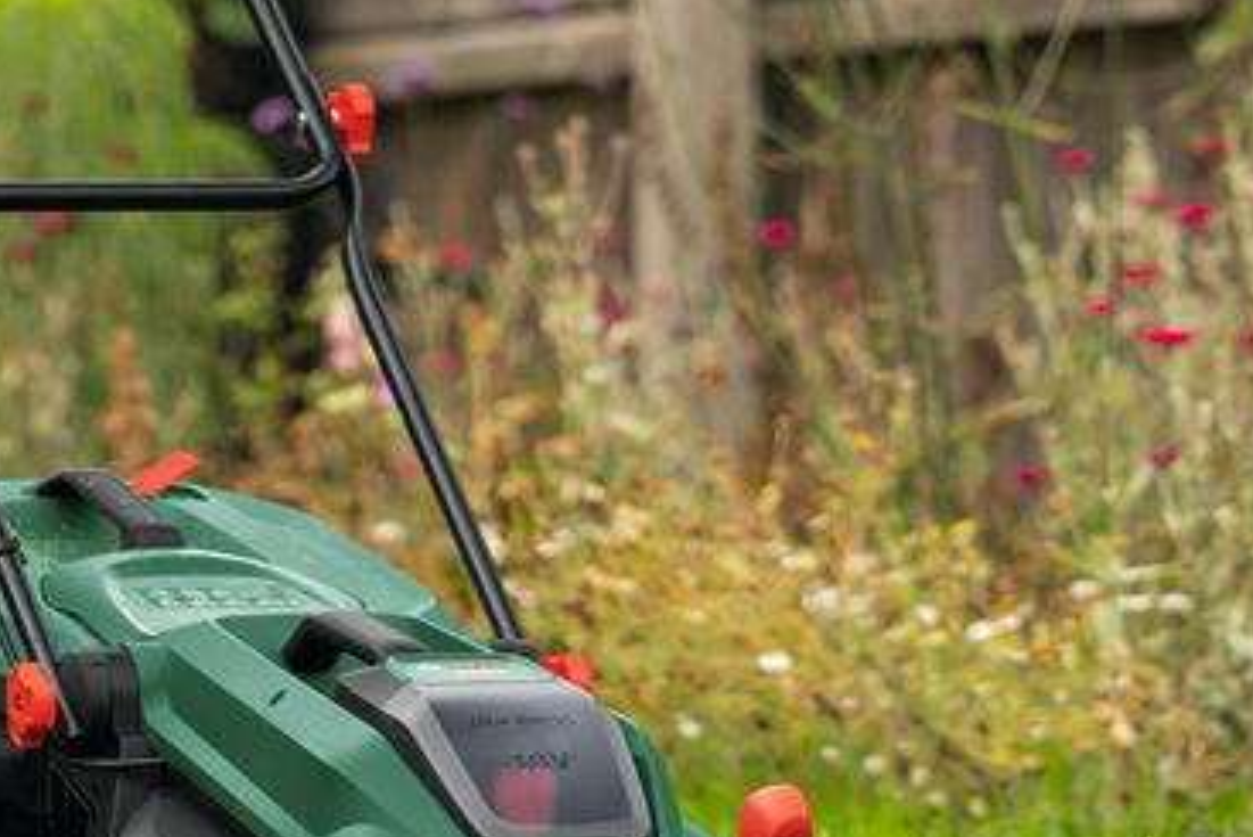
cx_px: 253
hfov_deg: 6.6
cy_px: 407
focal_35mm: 314
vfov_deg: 4.4
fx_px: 10933
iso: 400
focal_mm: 144
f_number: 4.5
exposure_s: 1/200
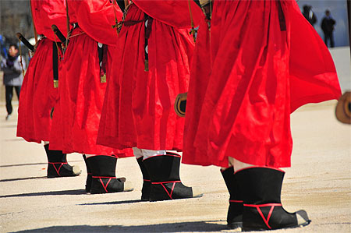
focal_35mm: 255
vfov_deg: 5.4
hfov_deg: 8.1
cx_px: 176
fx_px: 2484
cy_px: 116
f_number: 6.7
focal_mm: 170
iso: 200
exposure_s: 1/750
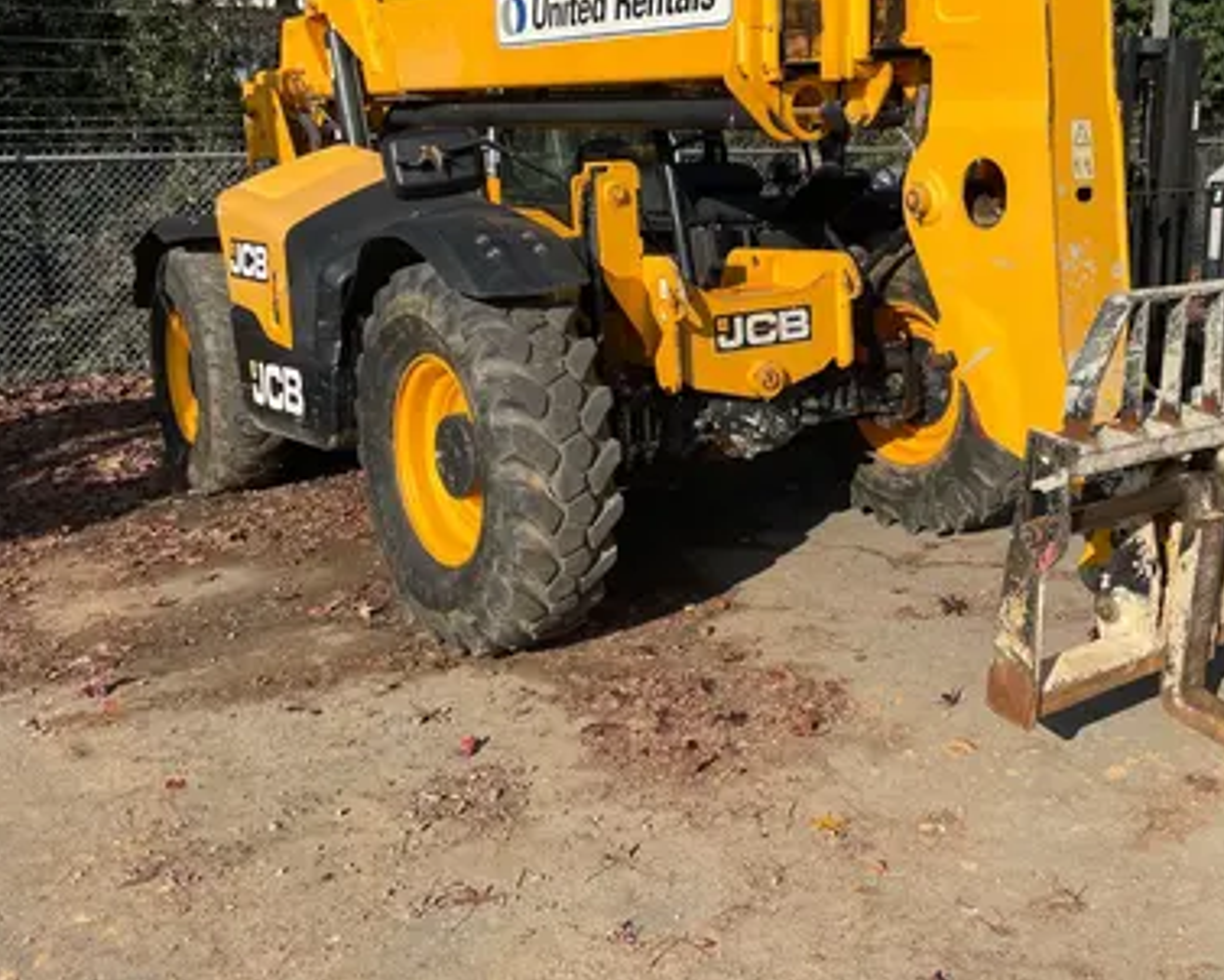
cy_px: 316
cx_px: 834
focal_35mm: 37
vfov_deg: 39.6
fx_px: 1341
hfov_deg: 48.1
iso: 32
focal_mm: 4.2
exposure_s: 1/3509
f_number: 1.6
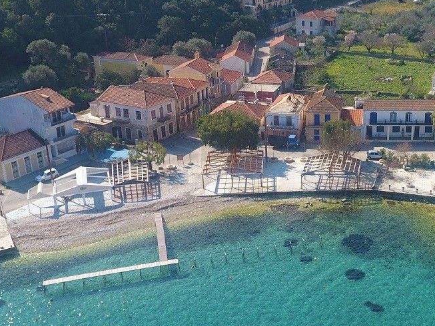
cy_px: 118
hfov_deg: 37.1
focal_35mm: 49
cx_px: 368
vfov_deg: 29.5
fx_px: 616
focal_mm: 3.61
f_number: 2.8
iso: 100
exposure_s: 1/568
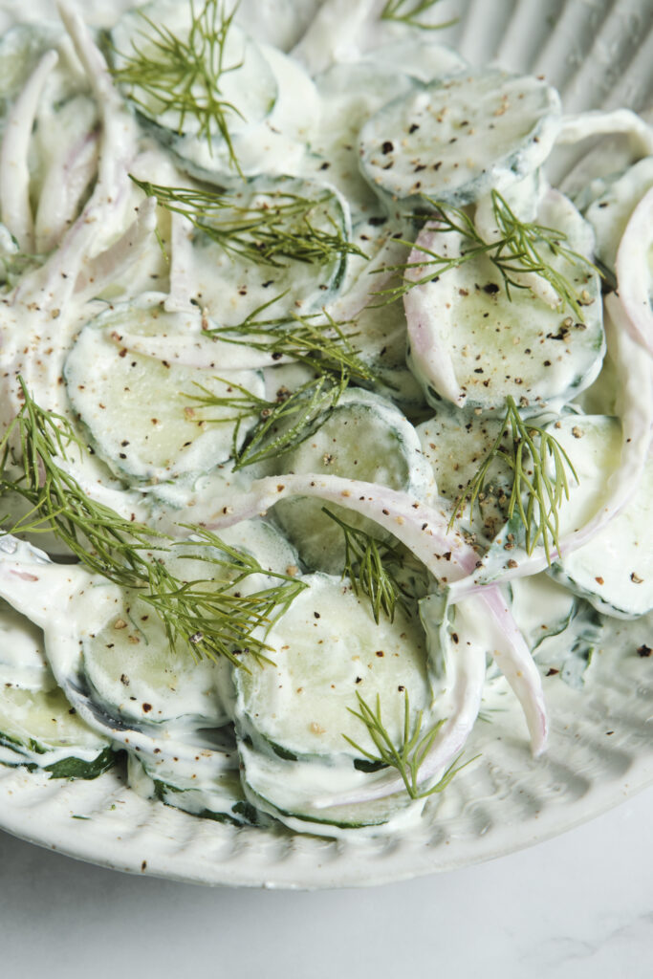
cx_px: 326
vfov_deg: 19.5
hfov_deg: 13.0
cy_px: 490
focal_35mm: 105
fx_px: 2856
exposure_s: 1/80
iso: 200
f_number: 9
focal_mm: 70
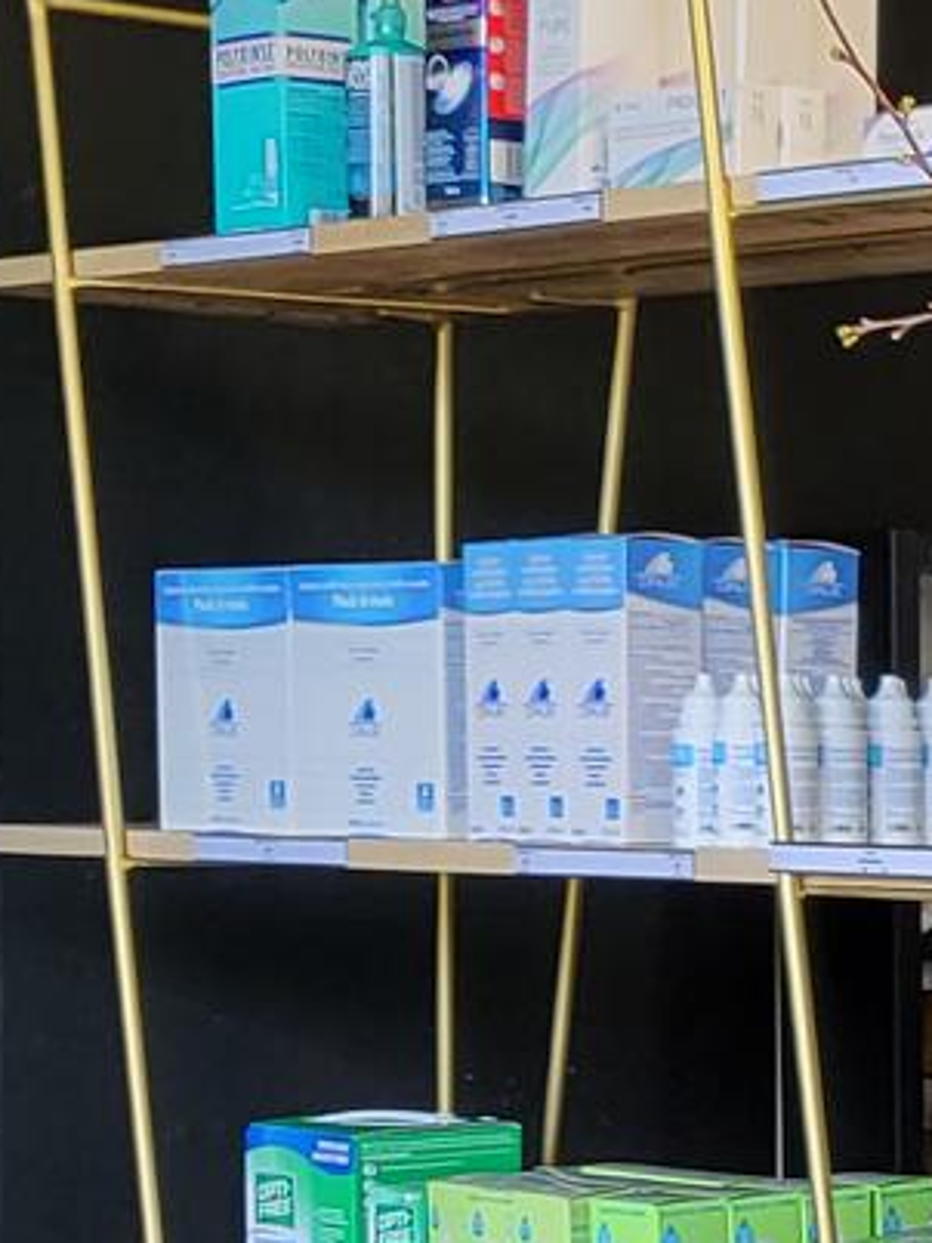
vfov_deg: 15.8
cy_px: 1027
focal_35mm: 124
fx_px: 4454
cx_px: 1978
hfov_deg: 10.7
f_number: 1.8
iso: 125
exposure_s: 1/100
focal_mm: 4.25
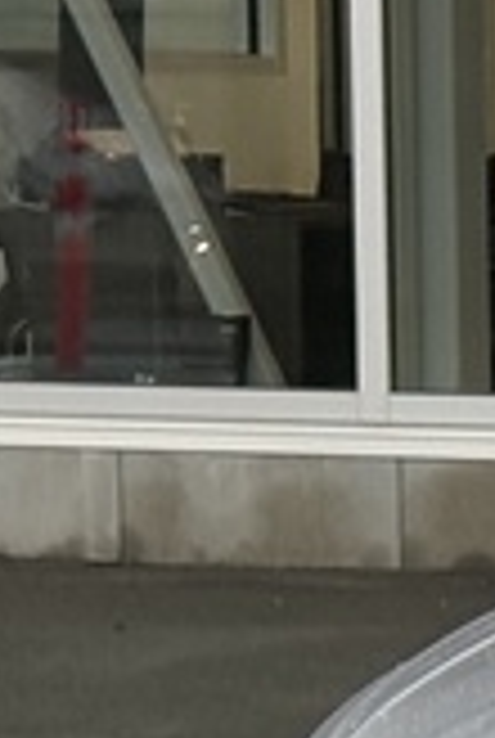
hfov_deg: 4.0
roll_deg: -1.1
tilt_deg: -6.0
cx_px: 2272
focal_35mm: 311
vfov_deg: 6.6
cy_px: 752
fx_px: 6387
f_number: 1.78
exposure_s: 1/447
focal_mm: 6.76
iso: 64
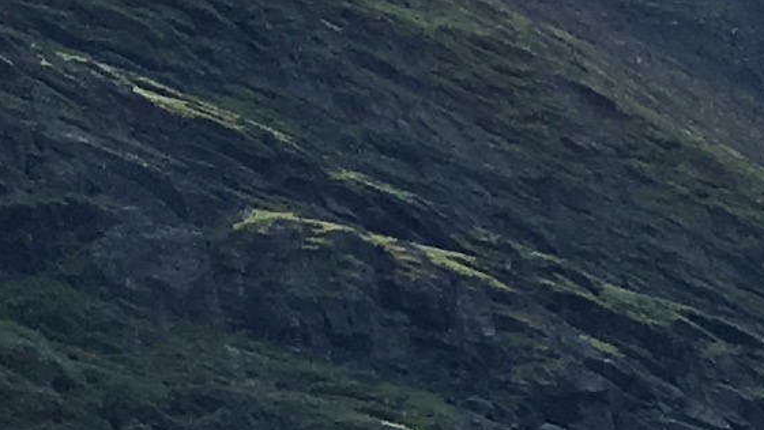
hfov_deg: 8.1
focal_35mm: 227
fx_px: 4600
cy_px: 1414
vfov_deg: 5.0
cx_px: 2329
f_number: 2.2
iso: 25
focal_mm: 4.15
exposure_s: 1/1131
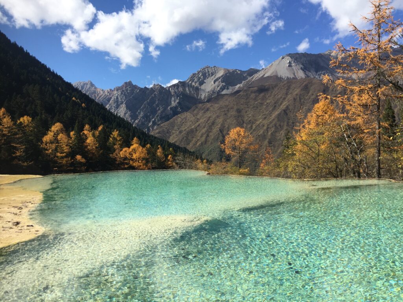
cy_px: 151
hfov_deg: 61.7
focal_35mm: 29
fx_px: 338
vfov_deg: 48.2
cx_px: 202
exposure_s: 1/1647
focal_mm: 4.15
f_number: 2.2
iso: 32
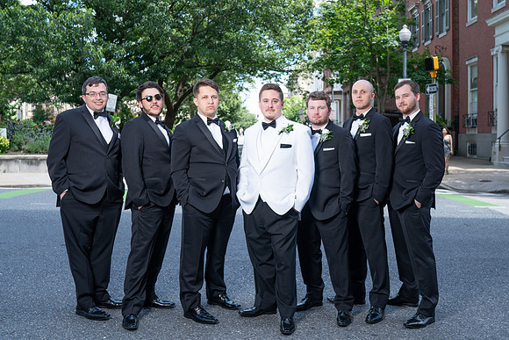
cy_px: 160
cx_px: 279
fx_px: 565
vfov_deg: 33.4
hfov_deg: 48.4
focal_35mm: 40
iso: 100
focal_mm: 35
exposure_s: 1/200
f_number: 4
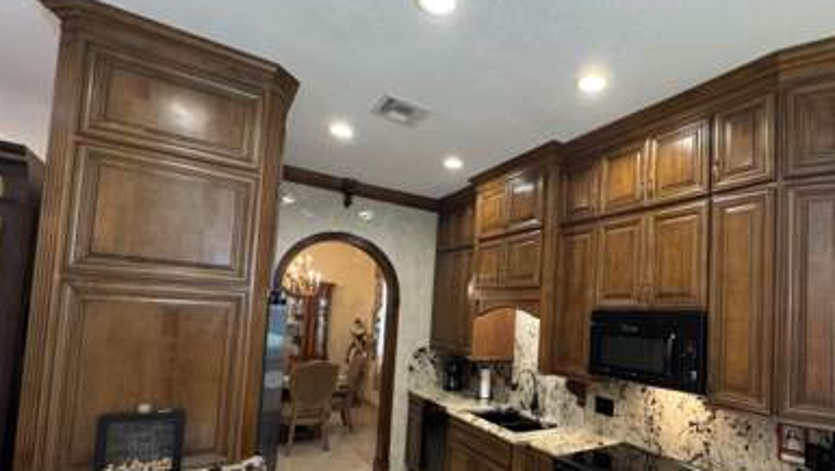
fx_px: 421
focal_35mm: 19
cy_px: 294
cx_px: 505
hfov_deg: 88.3
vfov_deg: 57.7
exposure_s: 1/60
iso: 500
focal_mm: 2.22
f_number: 2.2
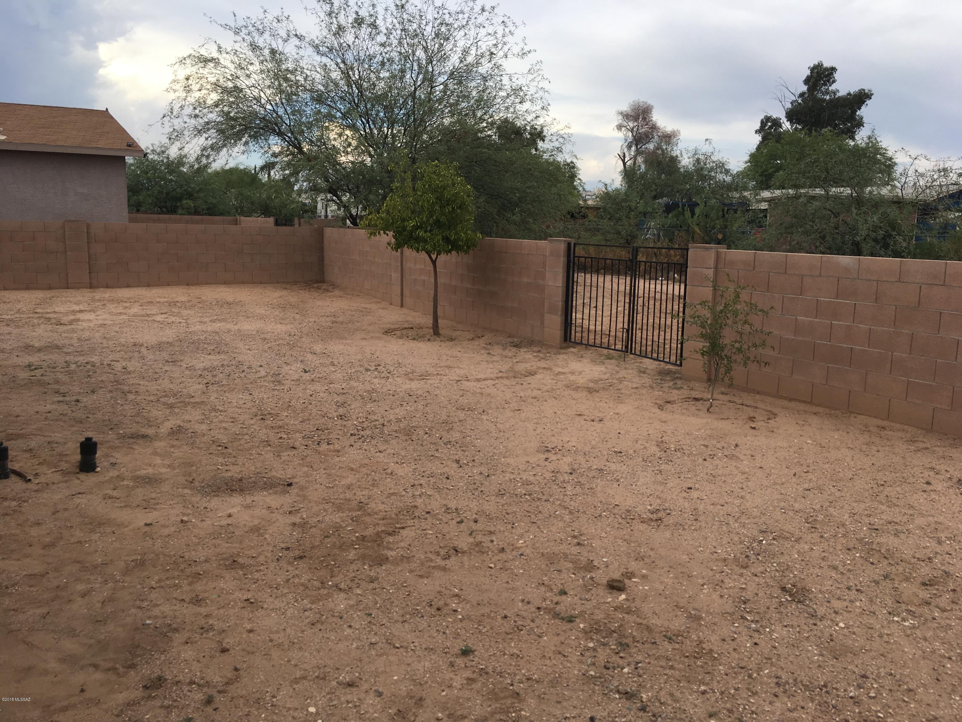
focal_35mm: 29
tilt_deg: -9.1
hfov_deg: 61.7
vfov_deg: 48.2
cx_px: 481
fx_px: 806
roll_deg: -0.7
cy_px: 361
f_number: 2.2
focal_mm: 4.15
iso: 25
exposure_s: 1/680
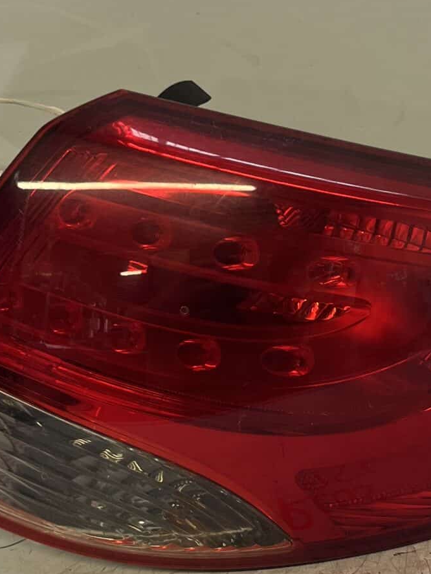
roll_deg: +0.3
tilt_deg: -31.4
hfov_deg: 19.4
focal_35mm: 75
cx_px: 366
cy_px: 364
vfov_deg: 25.9
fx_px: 1244
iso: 80
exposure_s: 1/122
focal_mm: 5.1
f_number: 1.6
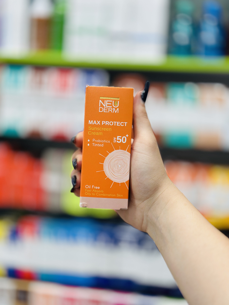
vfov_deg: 39.7
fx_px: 423
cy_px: 152
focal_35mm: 48
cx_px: 114
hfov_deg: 30.3
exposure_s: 1/100
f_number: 1.78
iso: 80
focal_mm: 6.86
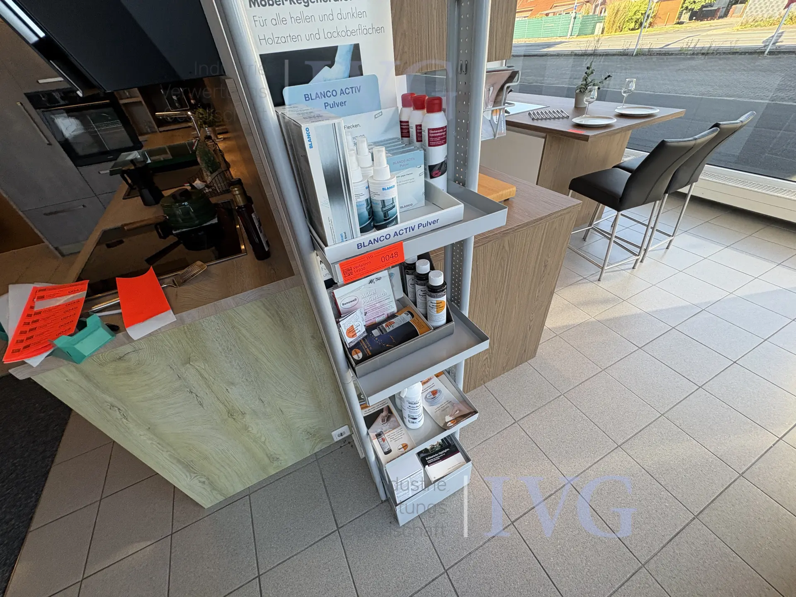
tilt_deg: -39.2
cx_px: 398
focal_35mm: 14
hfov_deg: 102.1
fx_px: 322
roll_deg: +12.2
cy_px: 298
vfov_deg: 85.7
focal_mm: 2.22
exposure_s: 1/102
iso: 40
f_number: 2.2
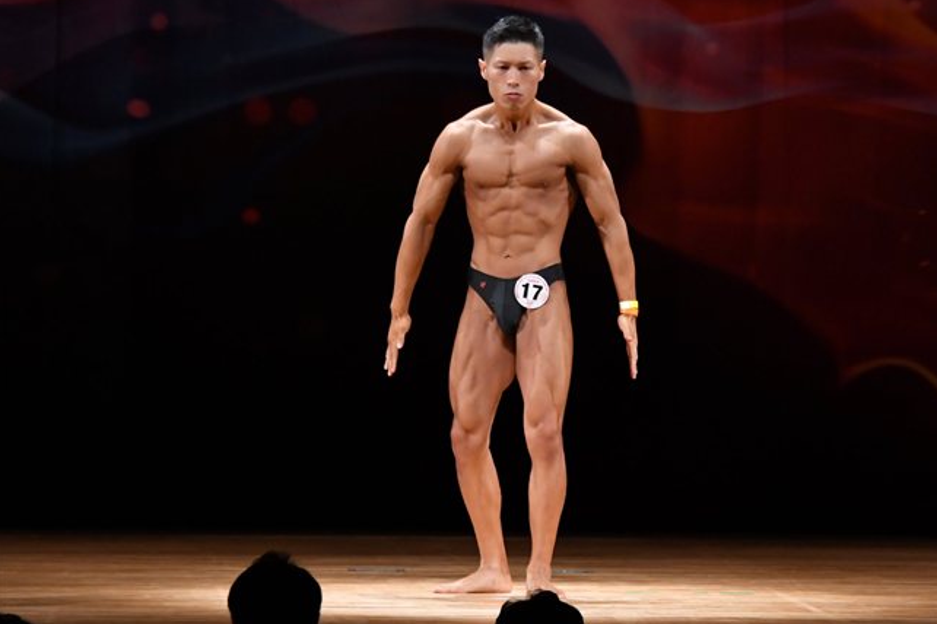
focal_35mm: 262
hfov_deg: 7.9
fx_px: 6814
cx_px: 561
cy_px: 346
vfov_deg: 5.2
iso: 3200
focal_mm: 145
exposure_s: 1/400
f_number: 5.6
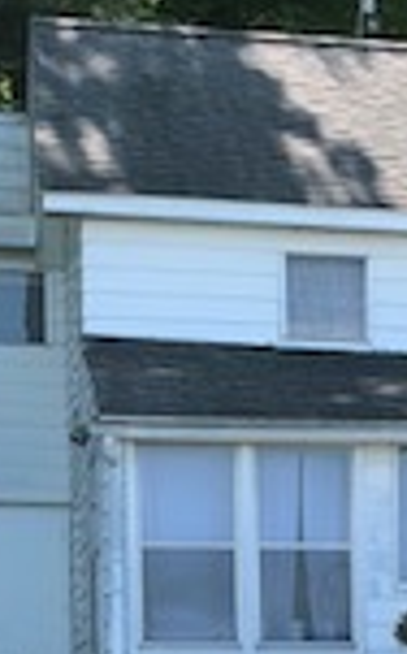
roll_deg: +1.2
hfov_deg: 10.1
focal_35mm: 126
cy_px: 819
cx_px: 554
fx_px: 2243
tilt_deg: -4.4
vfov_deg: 15.9
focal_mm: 3.99
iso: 20
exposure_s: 1/578
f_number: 1.8
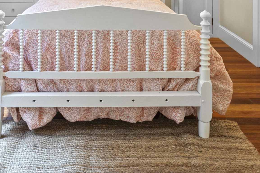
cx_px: 101
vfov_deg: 27.4
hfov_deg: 46.8
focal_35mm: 41
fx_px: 298
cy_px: -48
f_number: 7.1
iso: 250
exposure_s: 1.3
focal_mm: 15.5
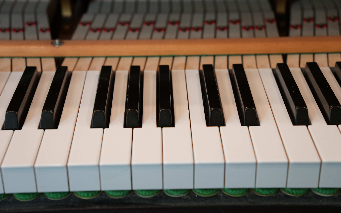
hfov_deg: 31.5
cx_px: 171
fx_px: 604
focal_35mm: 65
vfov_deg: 20.0
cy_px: 99
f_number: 2.8
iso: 500
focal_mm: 42
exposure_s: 1/80
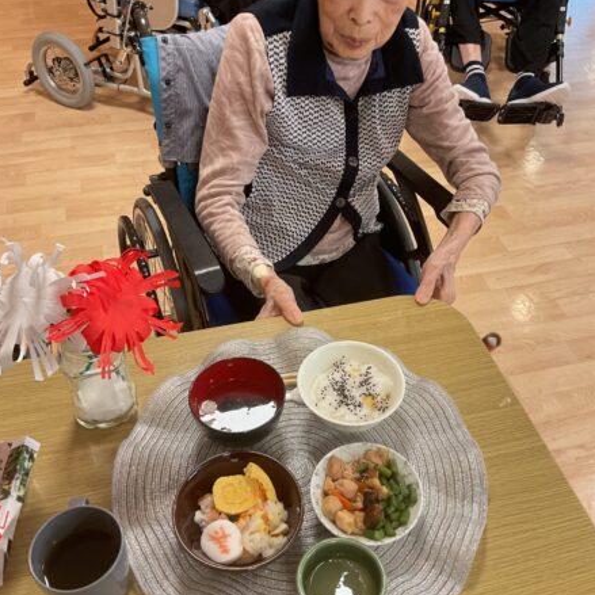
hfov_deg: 47.2
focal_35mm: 35
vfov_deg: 47.2
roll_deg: -1.2
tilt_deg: -42.7
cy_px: 294
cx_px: 297
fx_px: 681
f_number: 1.8
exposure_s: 1/60
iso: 100
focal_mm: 3
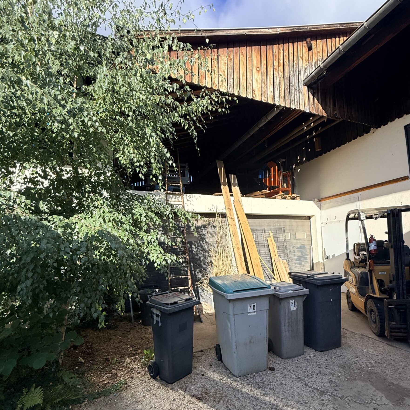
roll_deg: +2.1
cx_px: 216
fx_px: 241
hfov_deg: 80.7
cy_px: 232
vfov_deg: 80.3
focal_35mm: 18
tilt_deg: +5.6
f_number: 2.2
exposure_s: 1/1033
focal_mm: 2.22
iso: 64
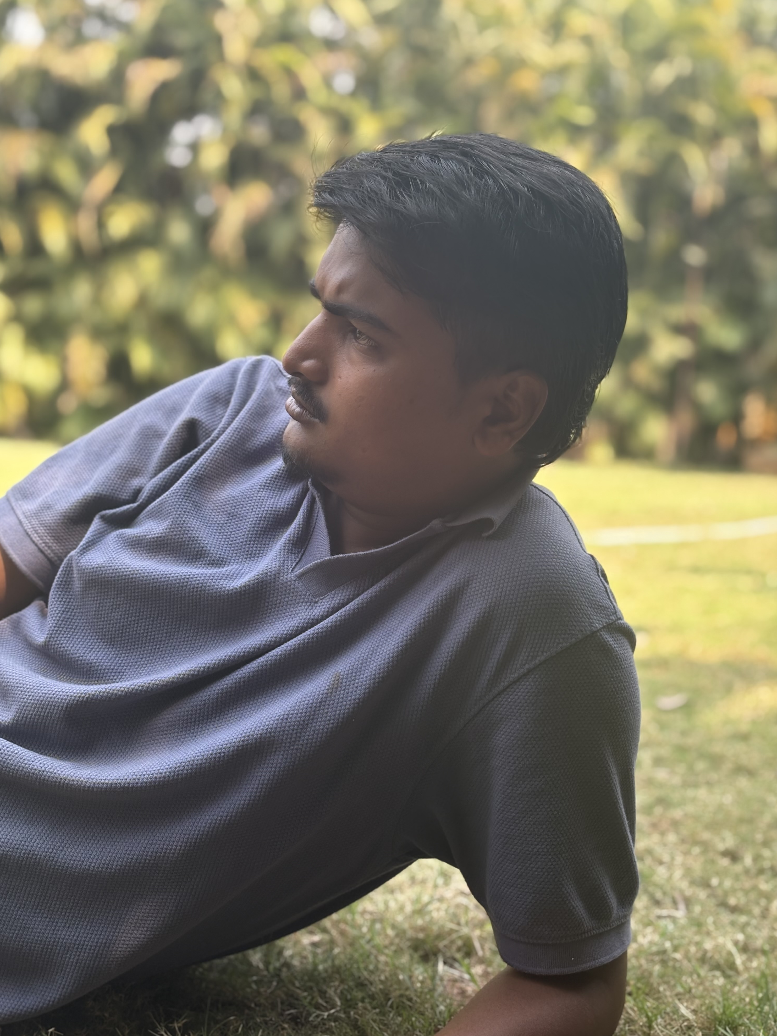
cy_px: 515
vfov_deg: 36.2
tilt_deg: -4.6
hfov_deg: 27.5
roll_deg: -4.5
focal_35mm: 53
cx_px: 386
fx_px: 1586
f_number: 1.6
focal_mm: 5.96
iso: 50
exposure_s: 1/289
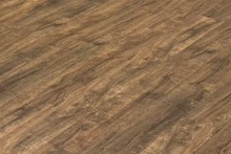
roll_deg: -0.5
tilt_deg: -5.4
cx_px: 55
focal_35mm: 116
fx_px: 745
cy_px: -211
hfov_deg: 17.5
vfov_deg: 10.3
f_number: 1.78
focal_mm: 6.86
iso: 160
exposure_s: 1/60
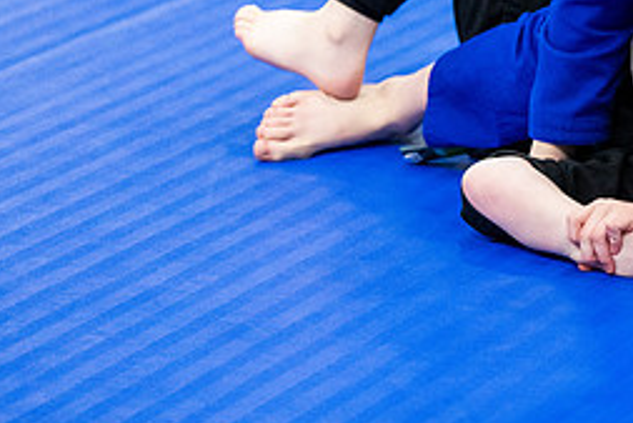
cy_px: -6
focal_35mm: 271
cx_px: 681
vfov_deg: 5.1
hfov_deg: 7.6
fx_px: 4768
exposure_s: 1/640
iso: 6400
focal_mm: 118
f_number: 2.8
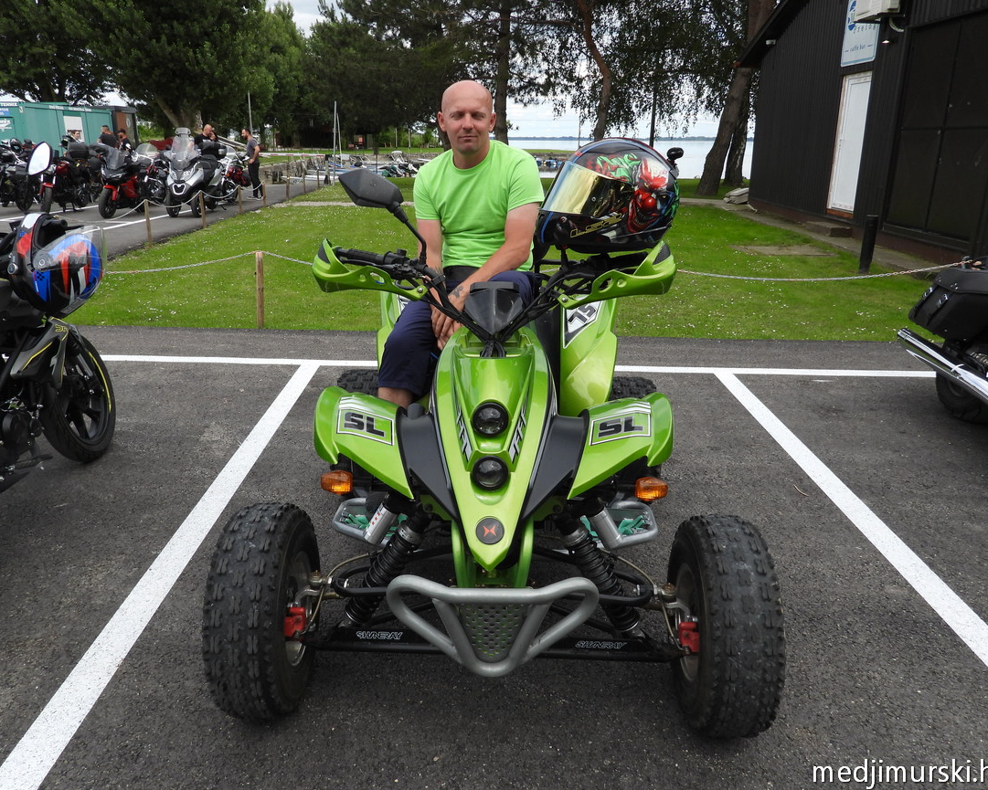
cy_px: 398
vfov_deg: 54.9
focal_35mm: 26
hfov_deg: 66.0
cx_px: 465
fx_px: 760
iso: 100
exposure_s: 1/1000
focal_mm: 4.3
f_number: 2.8
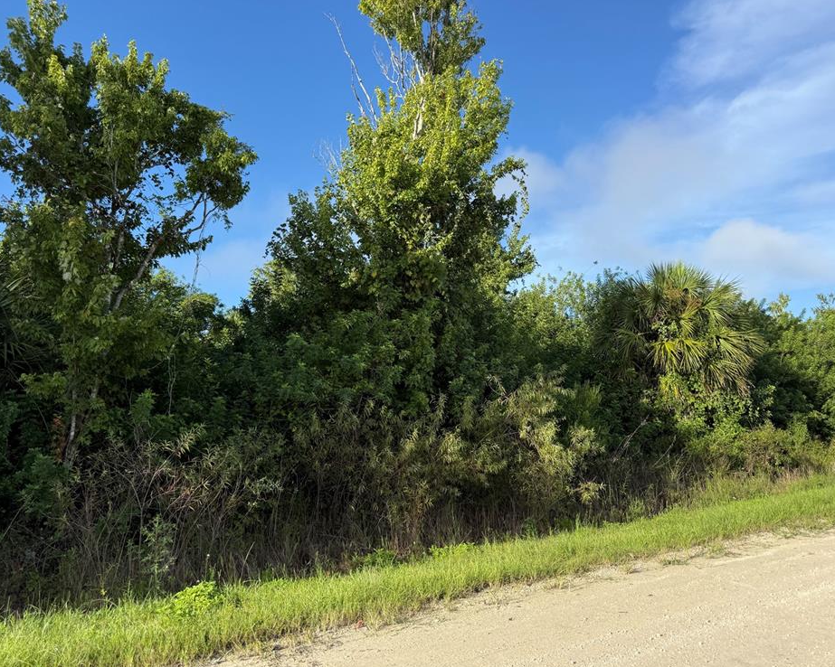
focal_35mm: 26
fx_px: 642
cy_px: 331
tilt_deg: +7.9
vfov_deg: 54.9
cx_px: 431
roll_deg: +2.9
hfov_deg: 66.0
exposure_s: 1/2445
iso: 80
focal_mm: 6.76
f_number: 1.78
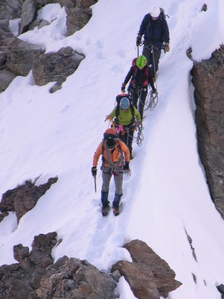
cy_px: 193
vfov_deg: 3.9
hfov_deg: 2.9
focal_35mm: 509
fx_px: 4387
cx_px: 196
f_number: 4.2
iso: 50
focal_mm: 71.2
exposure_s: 1/126
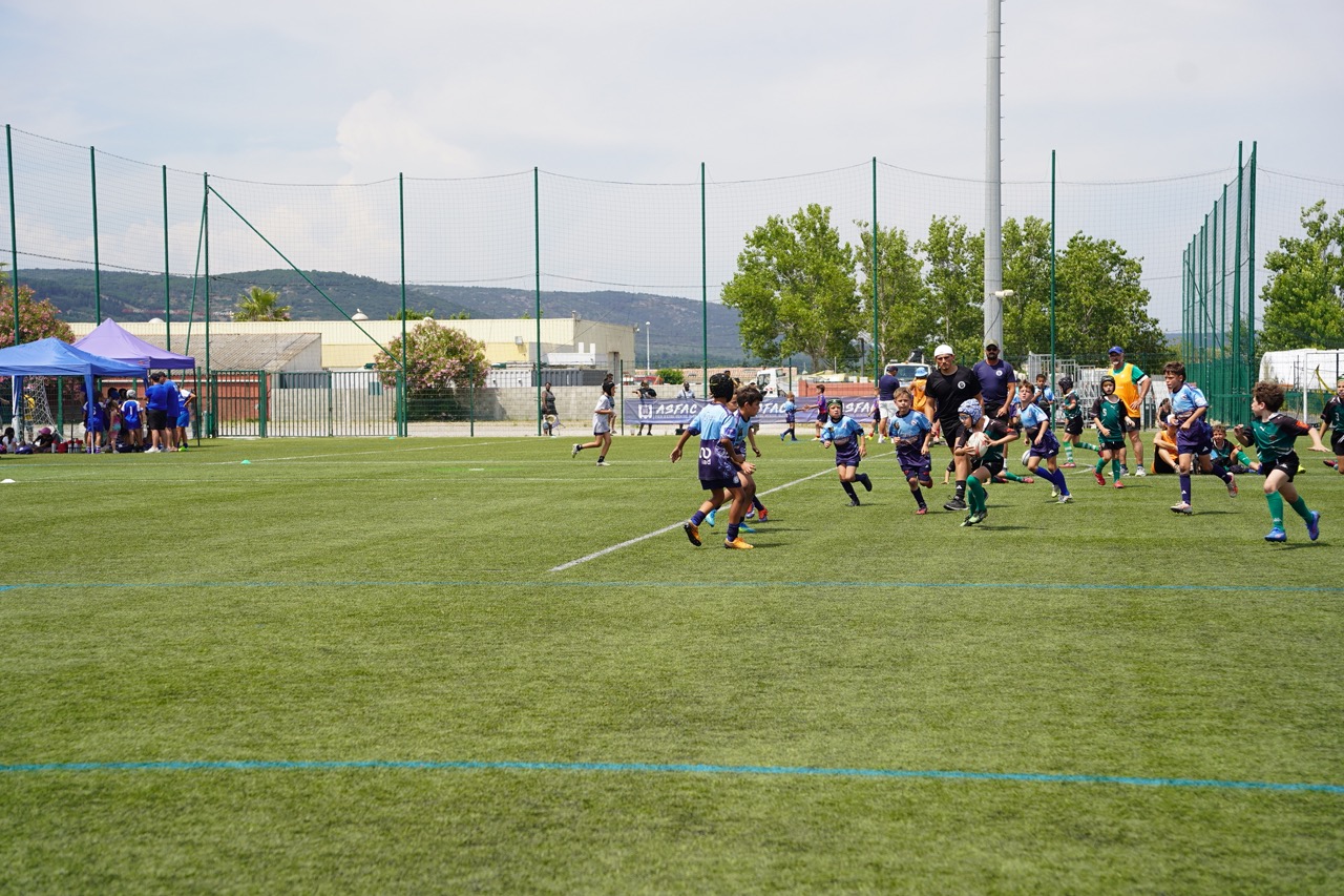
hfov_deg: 28.8
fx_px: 2613
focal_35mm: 70
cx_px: 672
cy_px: 448
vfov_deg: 19.5
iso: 100
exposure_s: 1/640
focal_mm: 70
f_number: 5
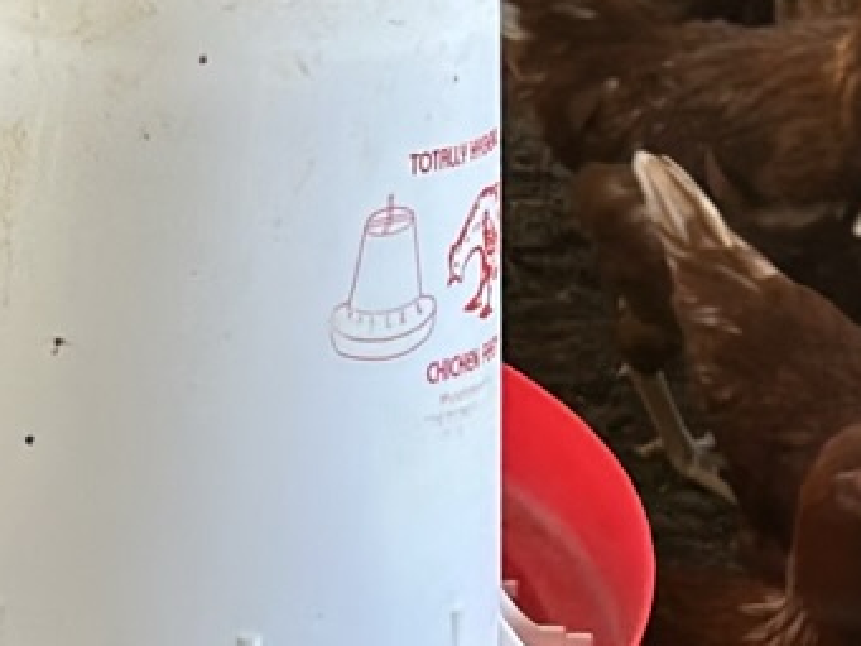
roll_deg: -1.1
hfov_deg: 6.8
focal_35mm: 288
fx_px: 7166
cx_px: -207
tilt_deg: -15.2
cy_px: -686
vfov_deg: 5.1
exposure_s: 1/121
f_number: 1.78
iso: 100
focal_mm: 6.86
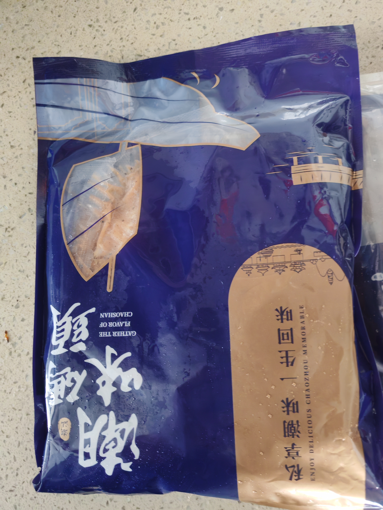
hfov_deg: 51.4
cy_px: 255
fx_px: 398
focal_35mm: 27
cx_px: 192
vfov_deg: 65.3
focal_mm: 5.52
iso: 1000
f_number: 1.95
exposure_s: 1/50
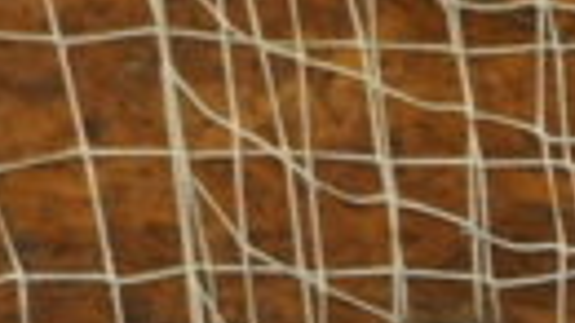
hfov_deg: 6.4
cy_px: 863
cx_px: 2123
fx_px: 4420
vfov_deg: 4.1
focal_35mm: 290
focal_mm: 24
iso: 1600
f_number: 5
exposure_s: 1/100
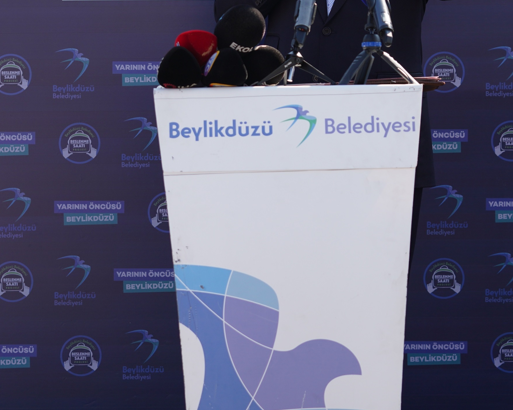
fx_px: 2171
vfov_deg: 10.8
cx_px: 258
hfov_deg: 13.5
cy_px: 84
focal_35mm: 143
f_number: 4
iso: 160
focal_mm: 70
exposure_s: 1/640
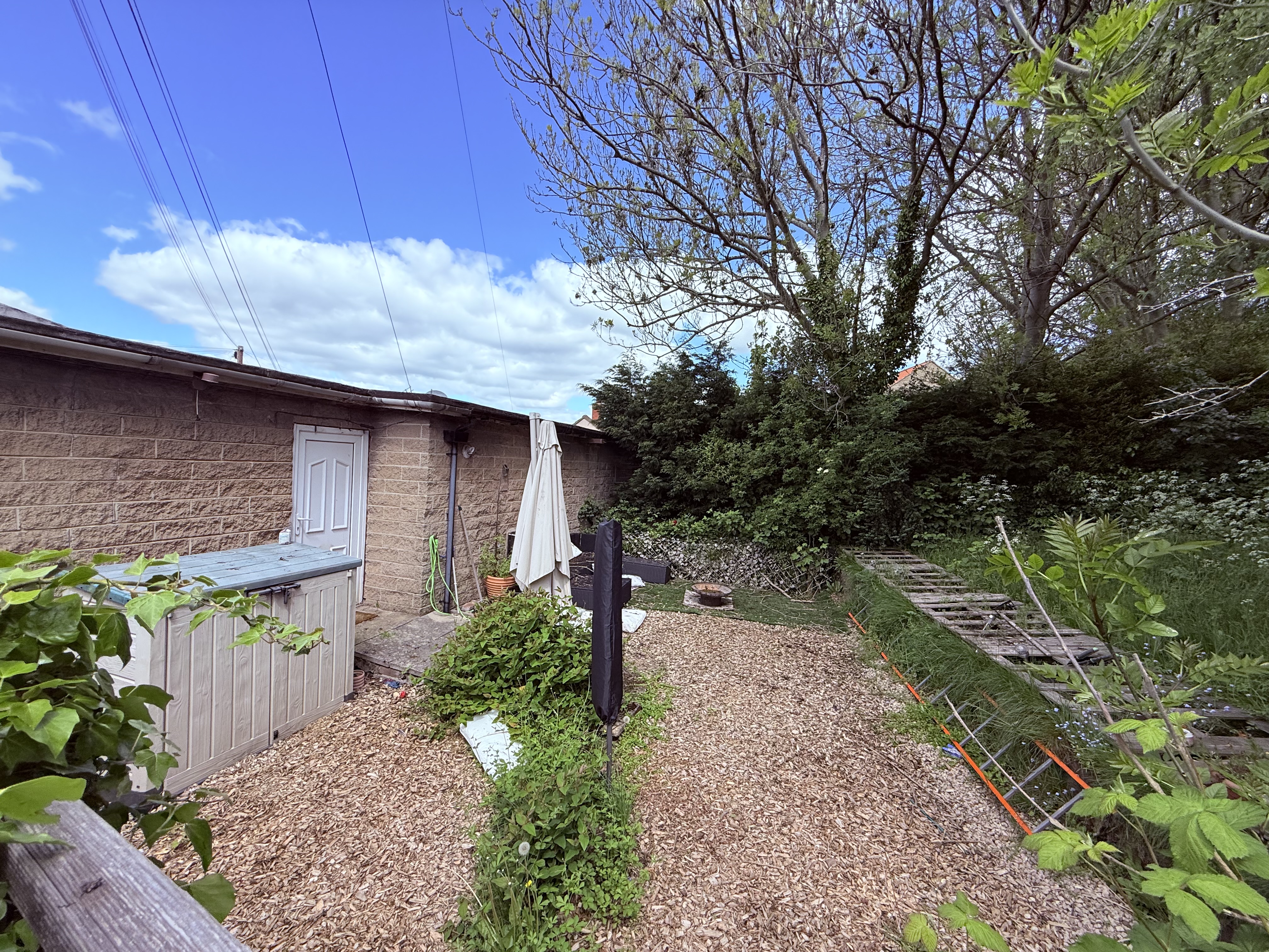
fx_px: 513
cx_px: 634
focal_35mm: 14
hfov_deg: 102.1
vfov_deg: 85.7
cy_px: 476
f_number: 2.2
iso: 50
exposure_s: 1/1399
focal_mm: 2.22
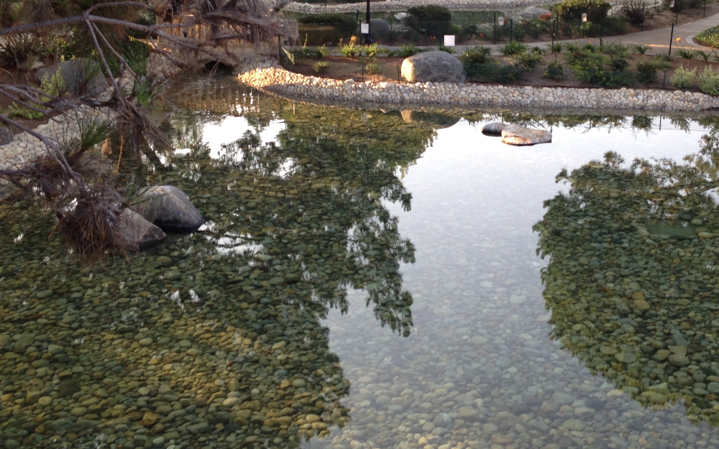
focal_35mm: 50
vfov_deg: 25.7
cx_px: 459
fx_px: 980
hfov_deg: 40.0
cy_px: 161
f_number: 2.4
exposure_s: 1/120
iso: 50
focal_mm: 4.13
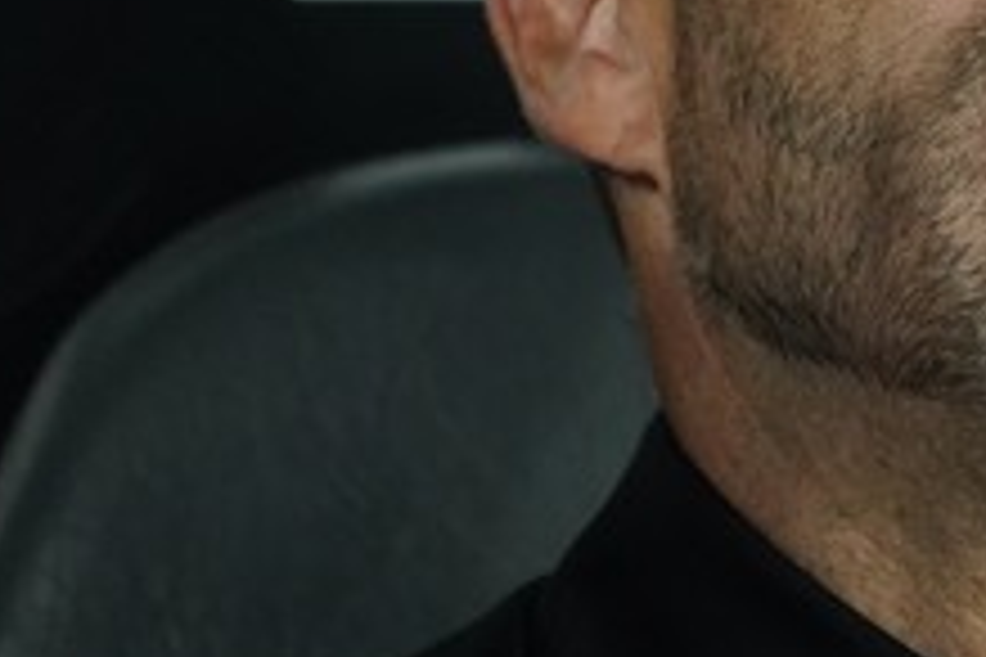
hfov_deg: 1.6
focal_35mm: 1313
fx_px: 35959
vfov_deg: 1.0
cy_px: 0
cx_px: 1265
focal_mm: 400
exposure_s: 1/800
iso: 5000
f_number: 5.6
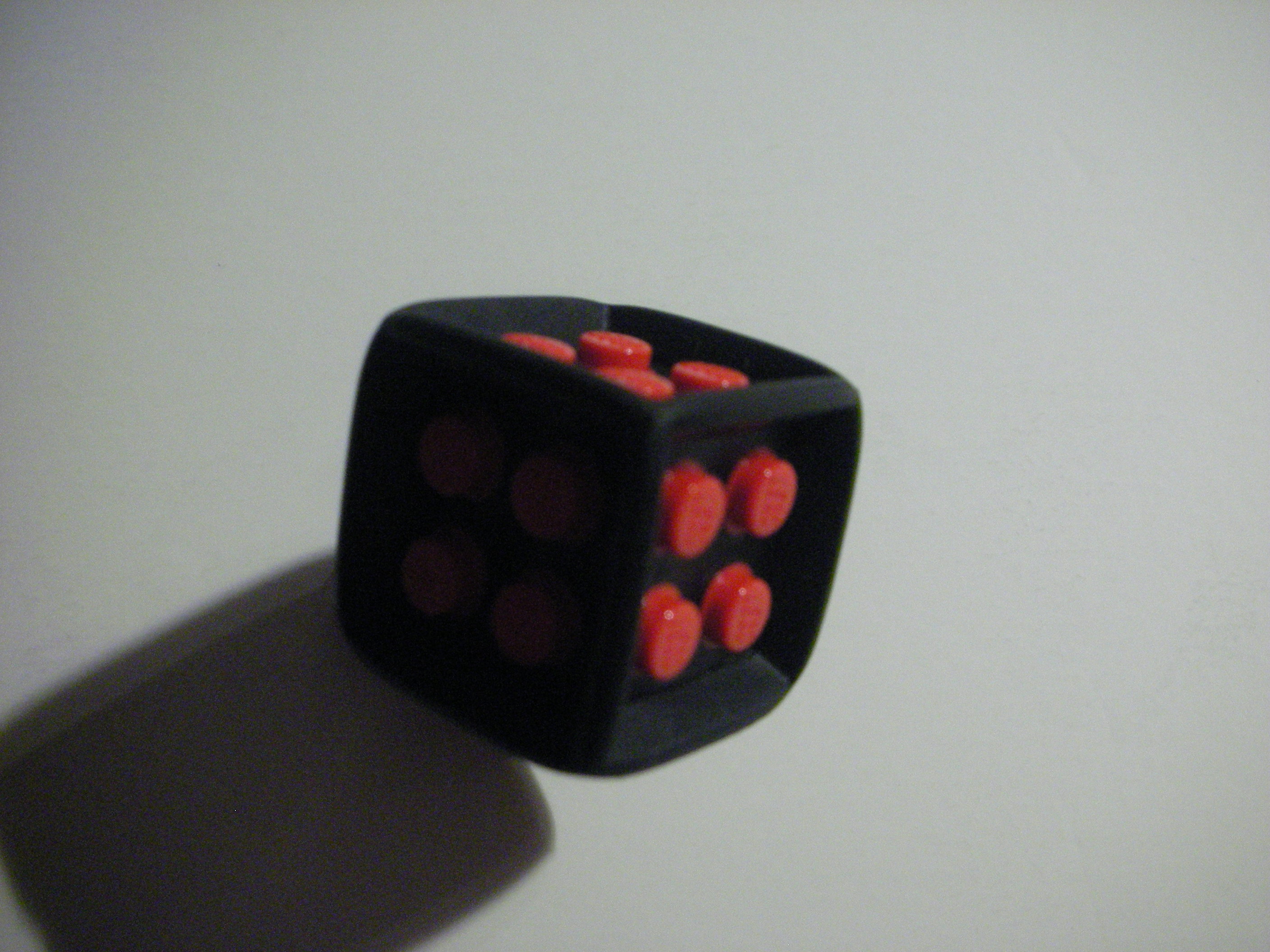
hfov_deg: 52.6
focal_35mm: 35
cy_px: 476
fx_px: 1284
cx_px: 635
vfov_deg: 40.7
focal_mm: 5.8
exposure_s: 1/88.6
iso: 400
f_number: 3
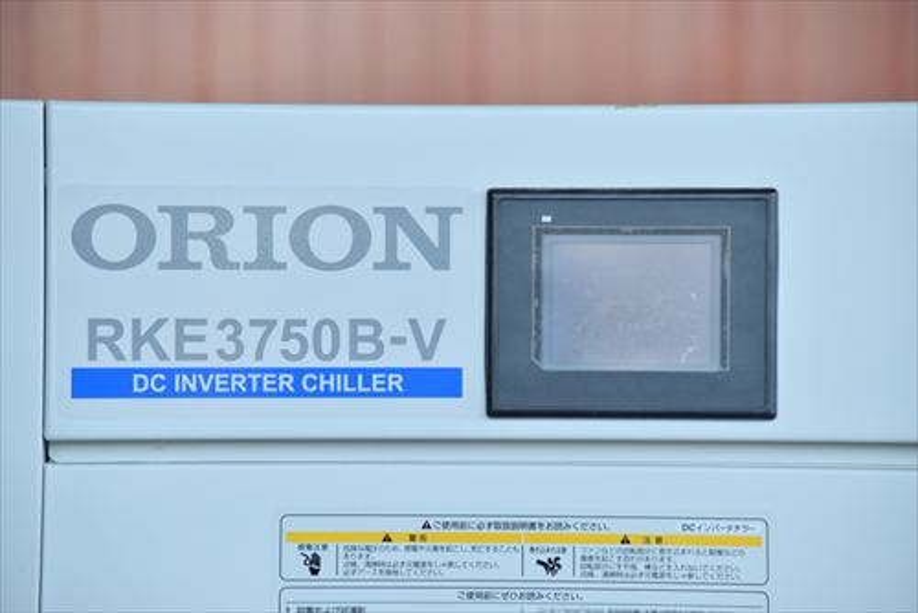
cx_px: 459
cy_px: 306
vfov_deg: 7.3
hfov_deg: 11.0
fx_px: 4784
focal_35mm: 188
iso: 1250
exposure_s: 1/100
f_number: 6.3
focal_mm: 125
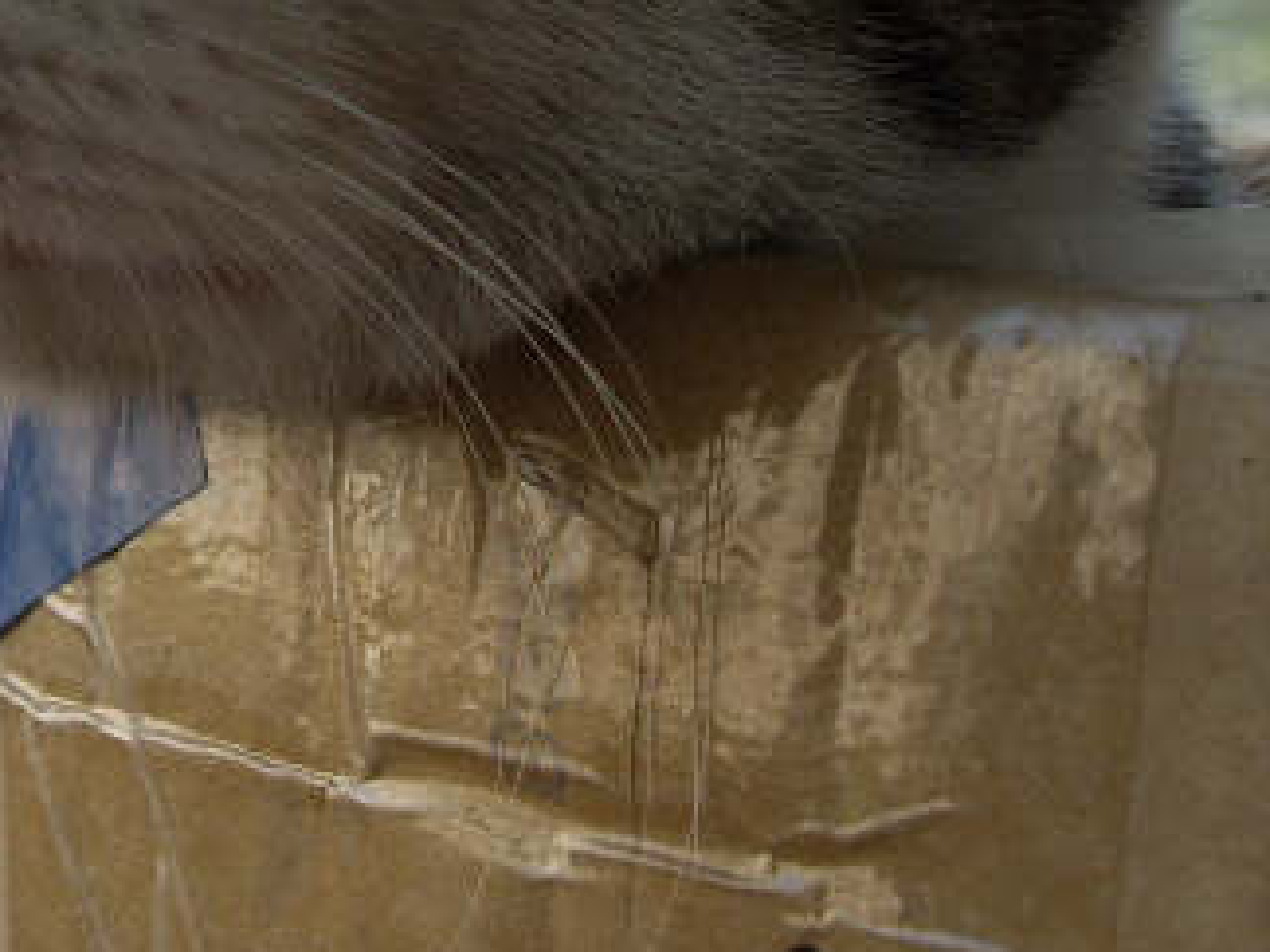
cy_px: -74
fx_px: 4403
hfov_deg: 16.3
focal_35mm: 120
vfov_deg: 12.2
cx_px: 239
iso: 100
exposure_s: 1/125
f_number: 2.8
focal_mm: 7.9
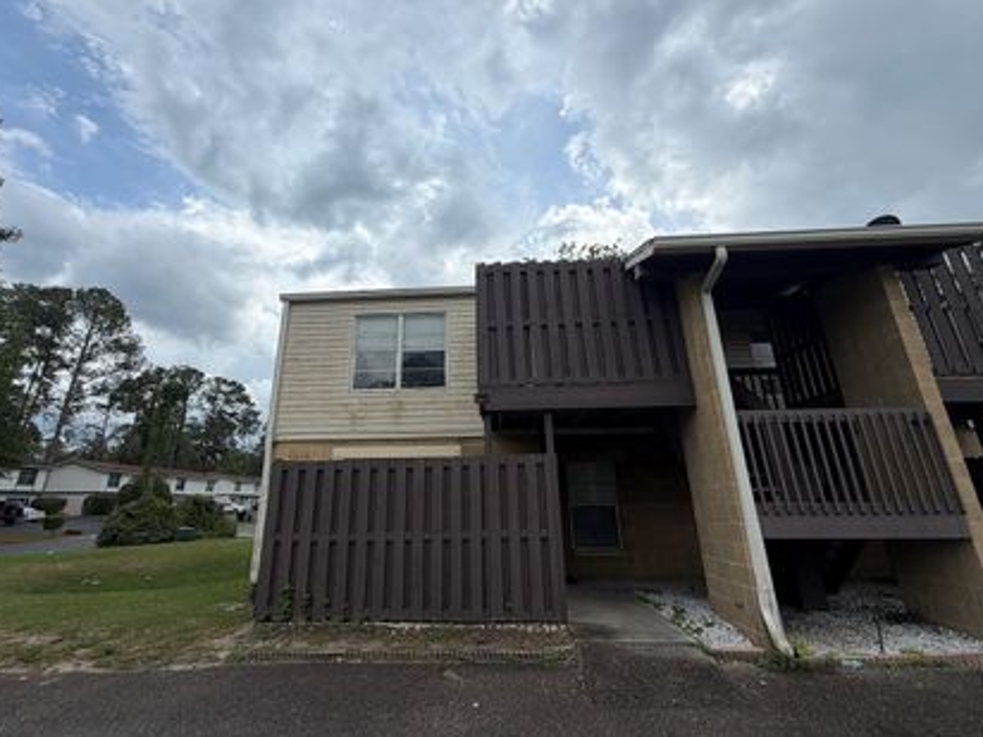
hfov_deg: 91.0
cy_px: 328
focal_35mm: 17
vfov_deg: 74.5
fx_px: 483
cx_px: 468
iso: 20
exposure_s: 1/1368
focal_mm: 2.22
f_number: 2.2
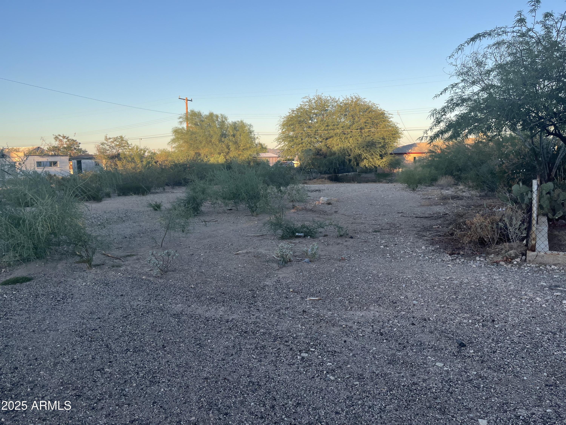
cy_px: 212
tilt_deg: -8.3
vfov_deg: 53.1
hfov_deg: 67.3
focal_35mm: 26
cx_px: 283
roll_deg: +1.2
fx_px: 425
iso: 50
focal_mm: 5.1
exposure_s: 1/705
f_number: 1.6
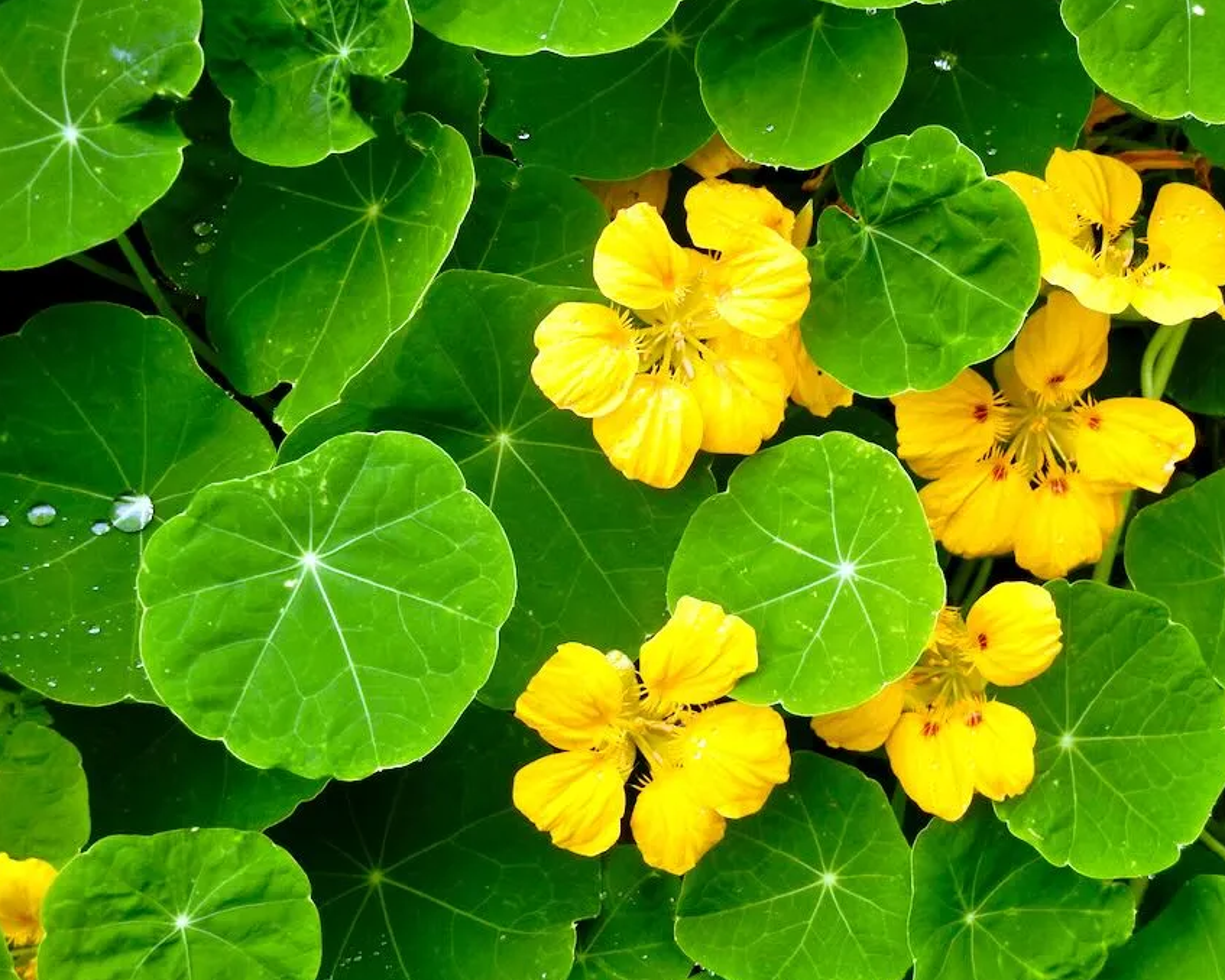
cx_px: 662
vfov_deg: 14.7
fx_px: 3808
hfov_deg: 18.3
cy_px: 458
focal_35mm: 105
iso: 160
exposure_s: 1/87.1
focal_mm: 16
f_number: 4.4
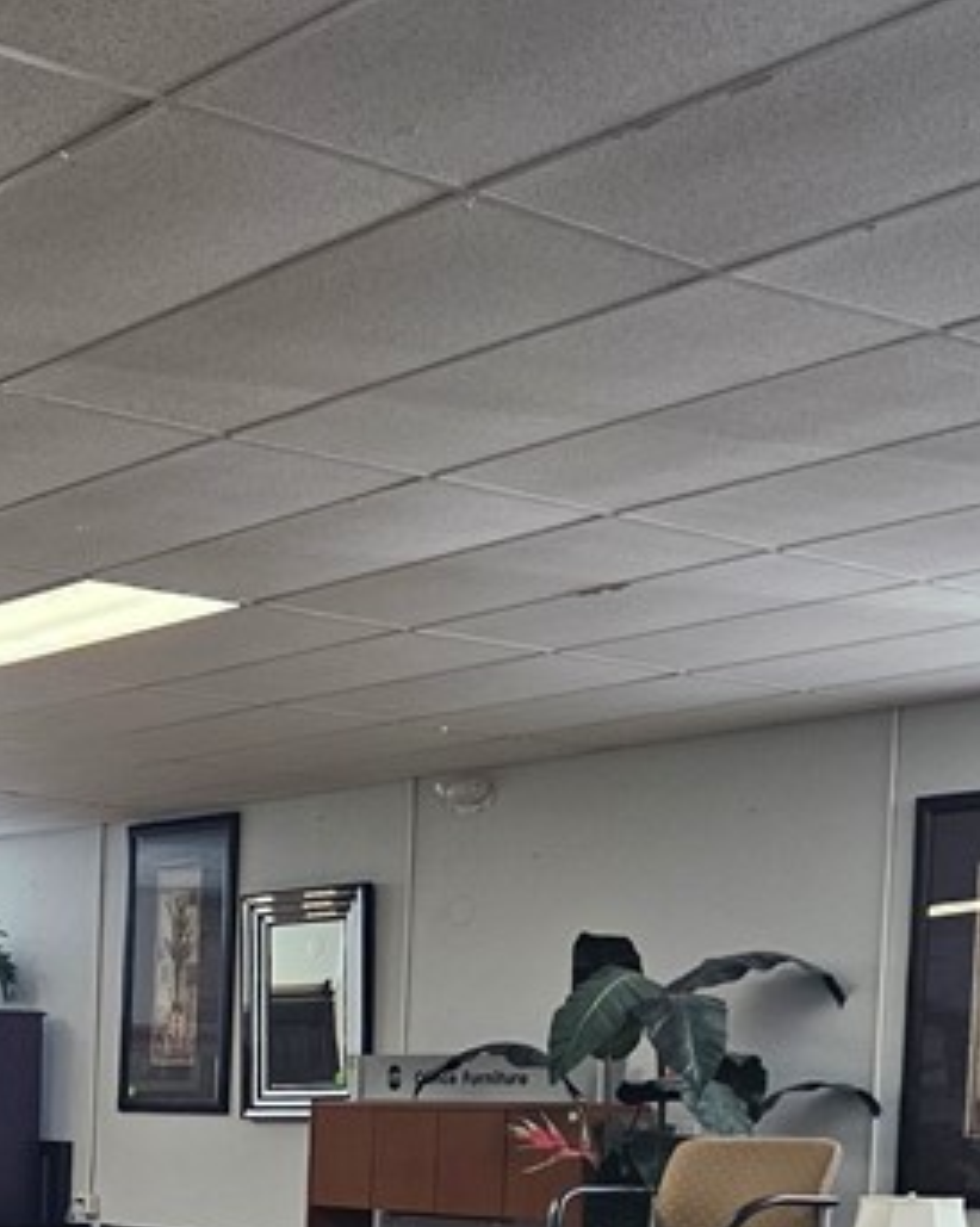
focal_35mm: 67
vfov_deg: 27.0
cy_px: 1184
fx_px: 2431
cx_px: -182
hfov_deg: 21.3
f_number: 1.8
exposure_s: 1/120
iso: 160
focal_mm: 5.4
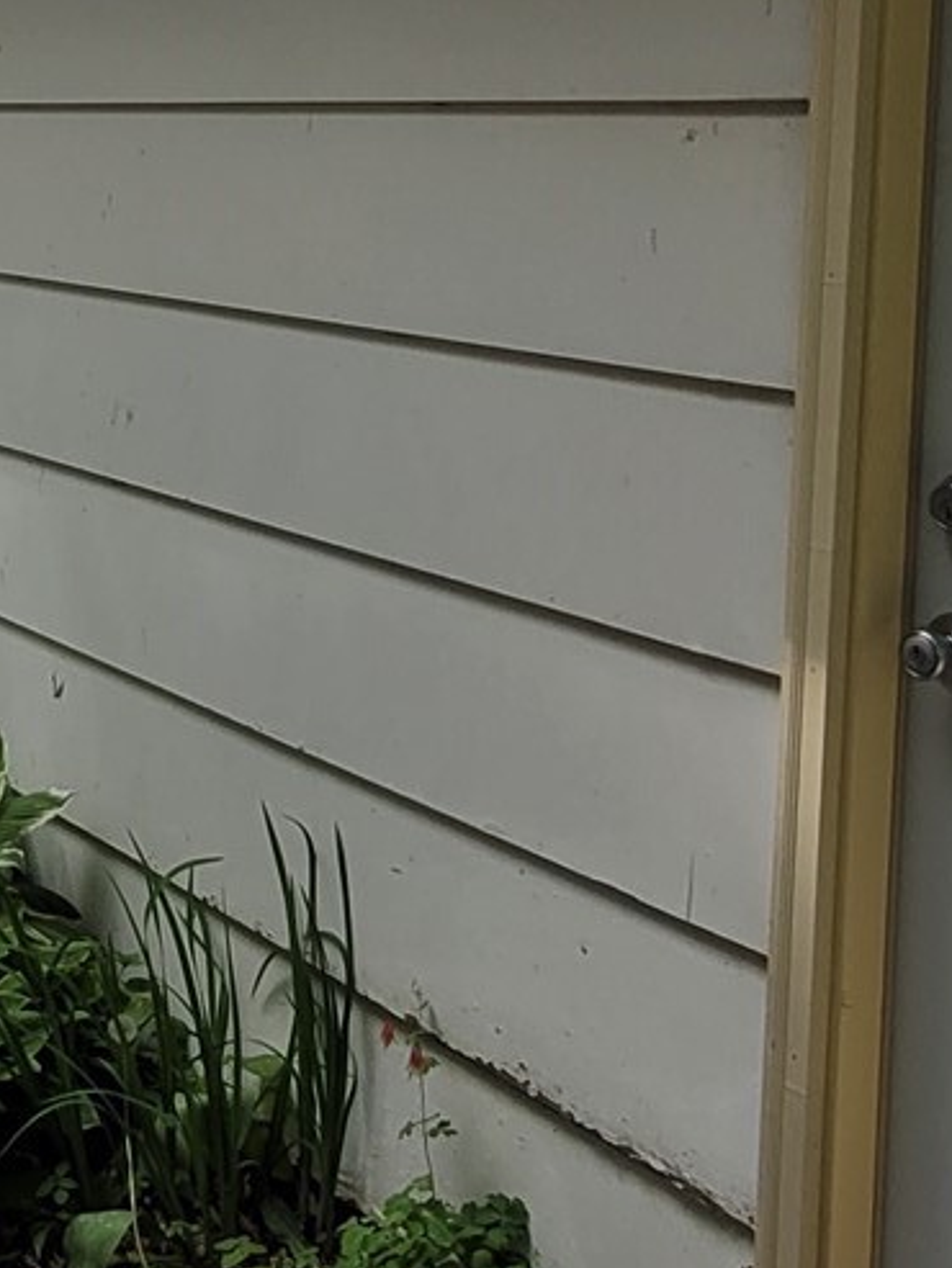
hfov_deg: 26.3
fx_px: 1979
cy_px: 306
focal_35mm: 54
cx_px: 121
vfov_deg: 34.7
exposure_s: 1/697
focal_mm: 1.74
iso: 40
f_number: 2.2
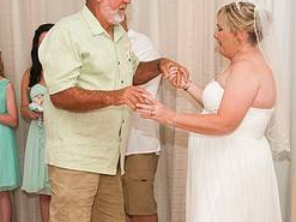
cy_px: 158
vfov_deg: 17.5
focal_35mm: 84
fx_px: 718
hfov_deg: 23.3
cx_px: 164
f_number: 5.6
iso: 400
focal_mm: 32
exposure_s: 1/250
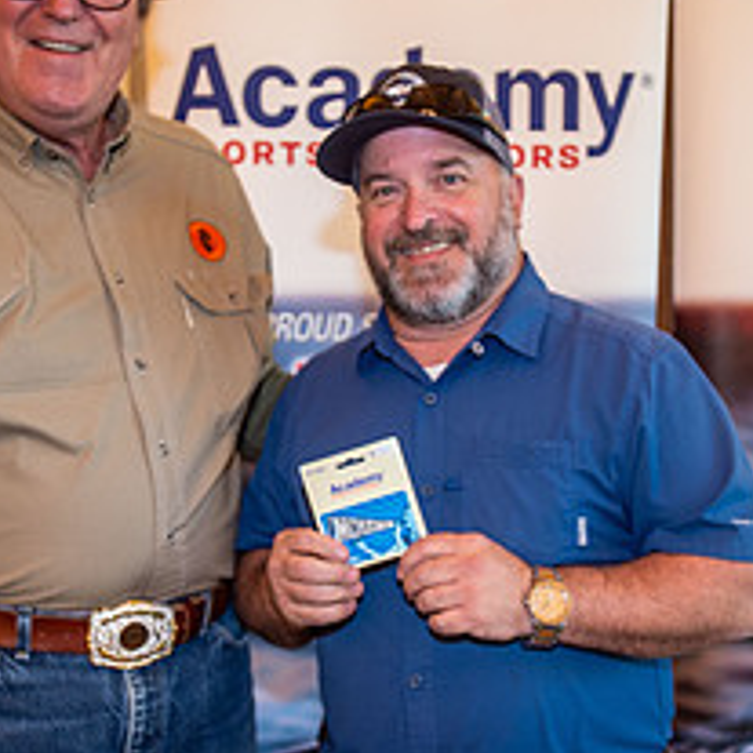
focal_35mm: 62
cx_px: 426
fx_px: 1526
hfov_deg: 27.7
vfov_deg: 27.6
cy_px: 473
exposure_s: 1/60
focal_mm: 26
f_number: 2.8
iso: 800
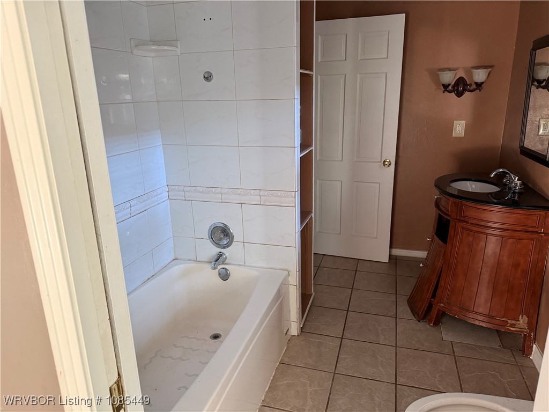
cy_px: 206
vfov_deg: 56.8
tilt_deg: -16.2
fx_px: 381
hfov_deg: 71.6
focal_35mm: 24
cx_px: 274
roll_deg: +1.7
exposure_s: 1/60
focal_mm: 6.76
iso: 500
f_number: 1.78
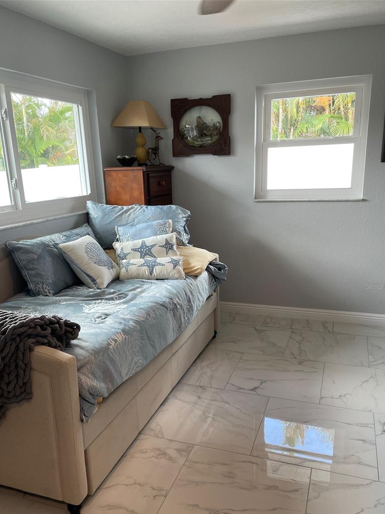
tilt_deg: -15.0
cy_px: 286
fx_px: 430
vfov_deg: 61.5
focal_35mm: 29
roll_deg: +2.9
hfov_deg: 48.2
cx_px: 184
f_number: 1.6
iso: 64
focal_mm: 4.2
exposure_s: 1/60
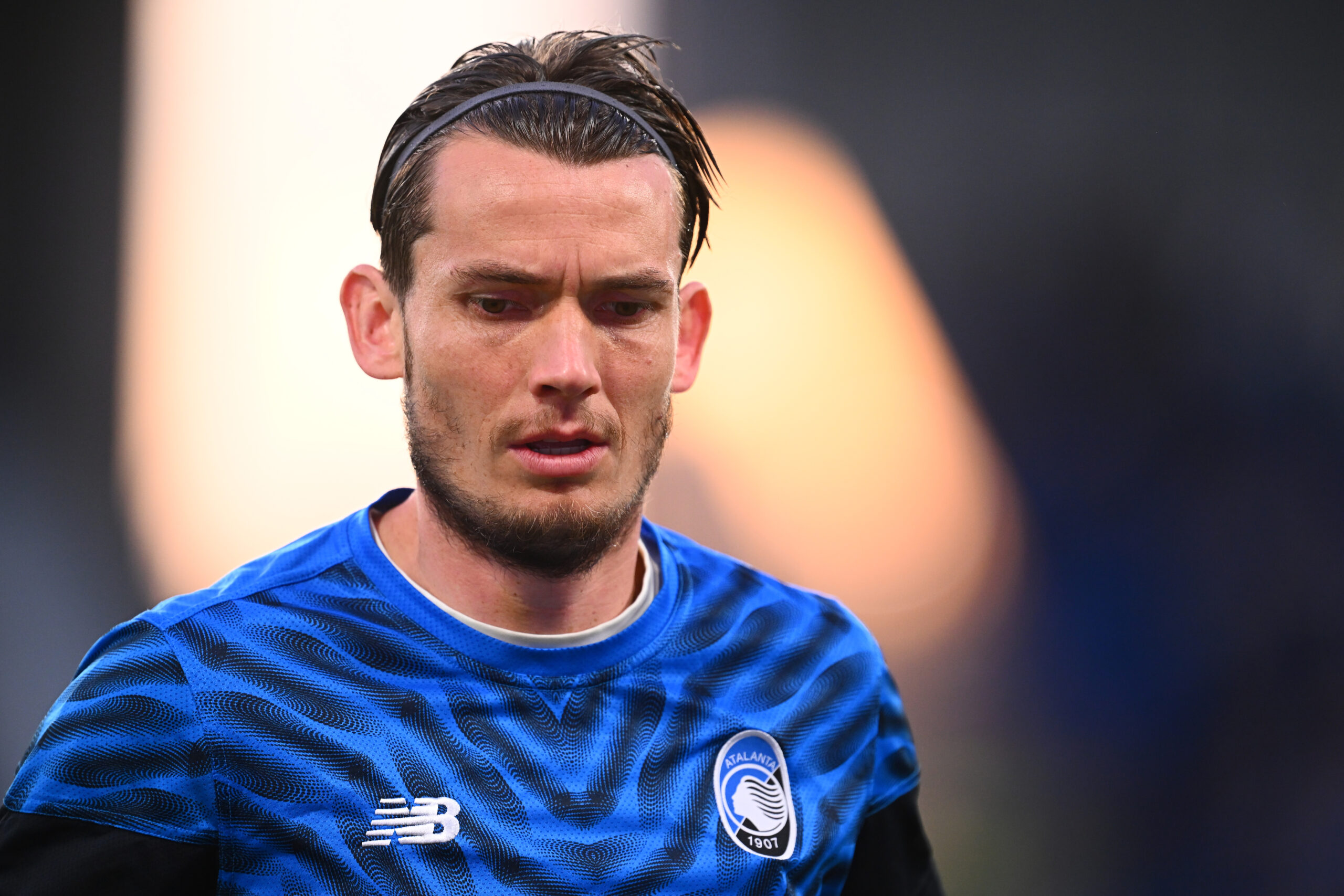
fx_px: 14933
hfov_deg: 5.2
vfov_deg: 3.4
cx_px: 672
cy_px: 448
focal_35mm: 400
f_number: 2.8
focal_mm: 400
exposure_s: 1/2000
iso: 1600
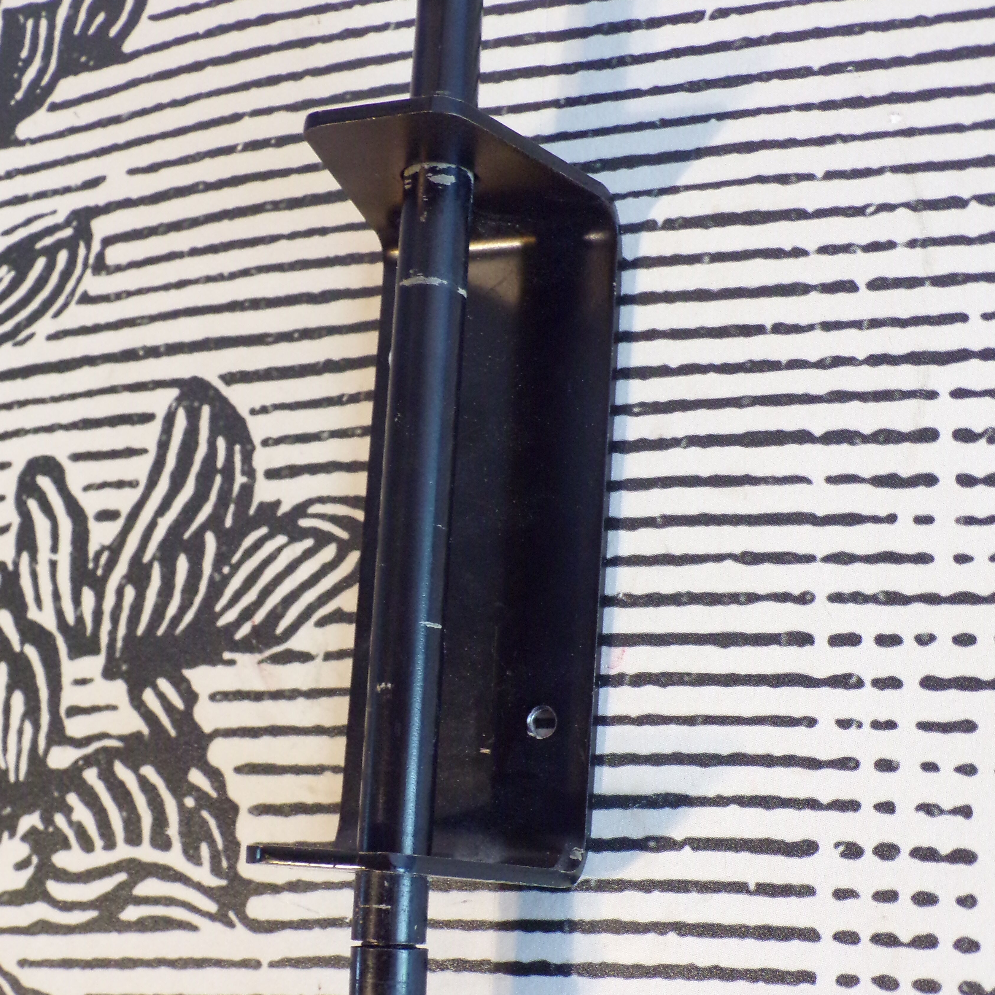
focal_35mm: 51
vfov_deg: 33.4
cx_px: 502
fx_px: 1659
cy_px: 537
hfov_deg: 33.4
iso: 400
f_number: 3.4
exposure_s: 1/15
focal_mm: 7.6
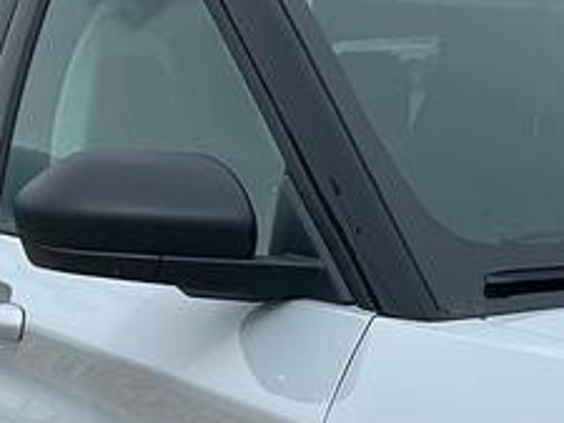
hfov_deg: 12.8
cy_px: 415
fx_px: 2413
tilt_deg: -6.7
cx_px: 797
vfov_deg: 10.0
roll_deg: -0.4
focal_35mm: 148
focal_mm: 5.7
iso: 50
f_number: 1.5
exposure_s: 1/5882
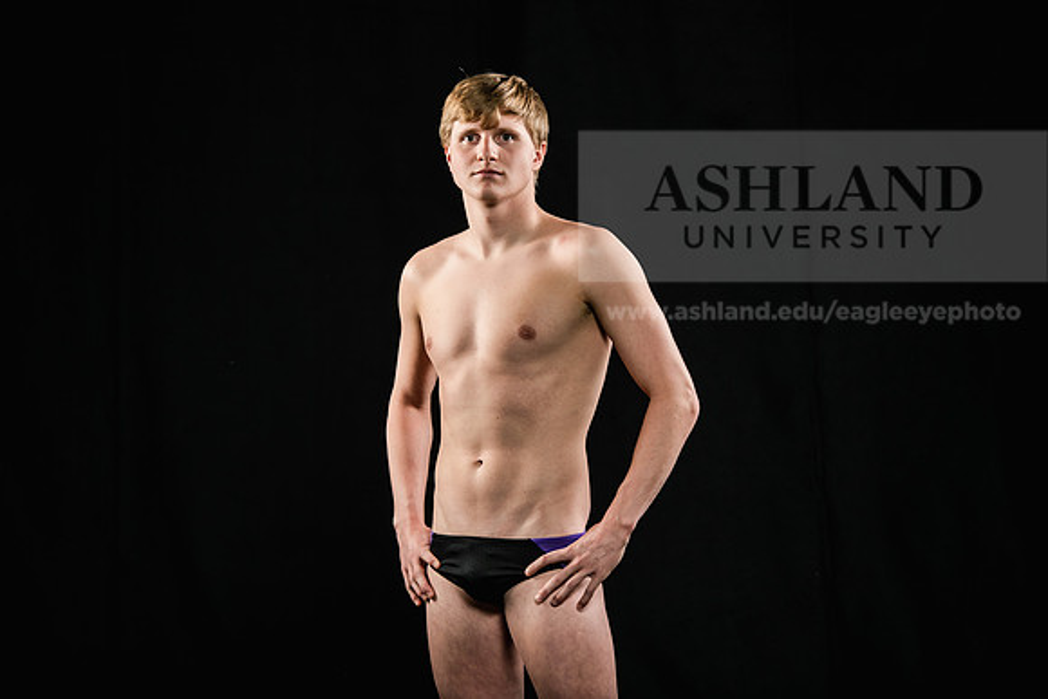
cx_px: 524
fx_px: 3552
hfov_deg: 16.8
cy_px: 350
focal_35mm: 122
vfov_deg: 11.2
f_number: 6.3
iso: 320
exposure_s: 1/250
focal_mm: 122
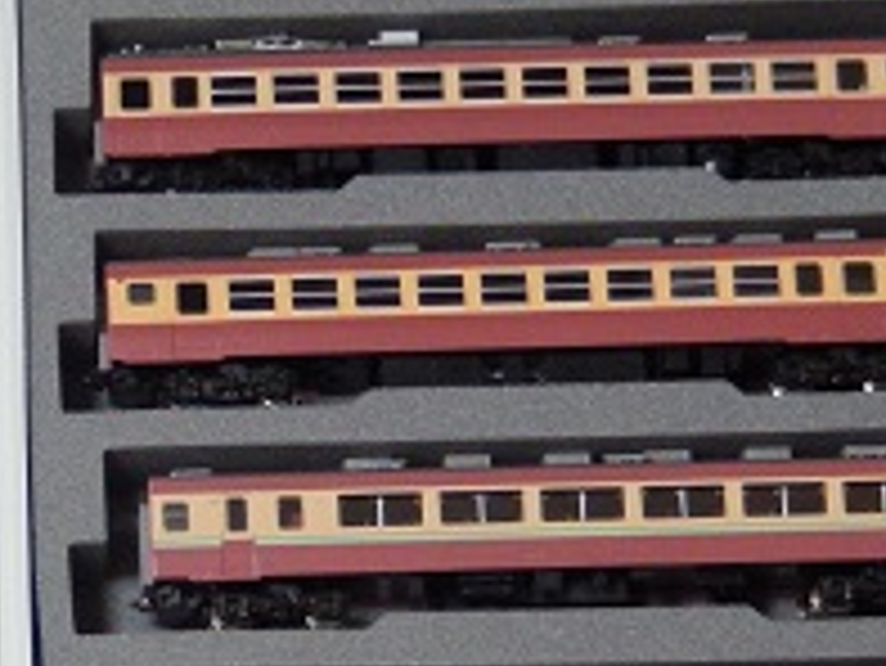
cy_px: 720
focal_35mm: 204
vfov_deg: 7.3
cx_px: -58
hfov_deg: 9.6
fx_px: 5225
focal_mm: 12
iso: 200
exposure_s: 1/2.5
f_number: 4.8
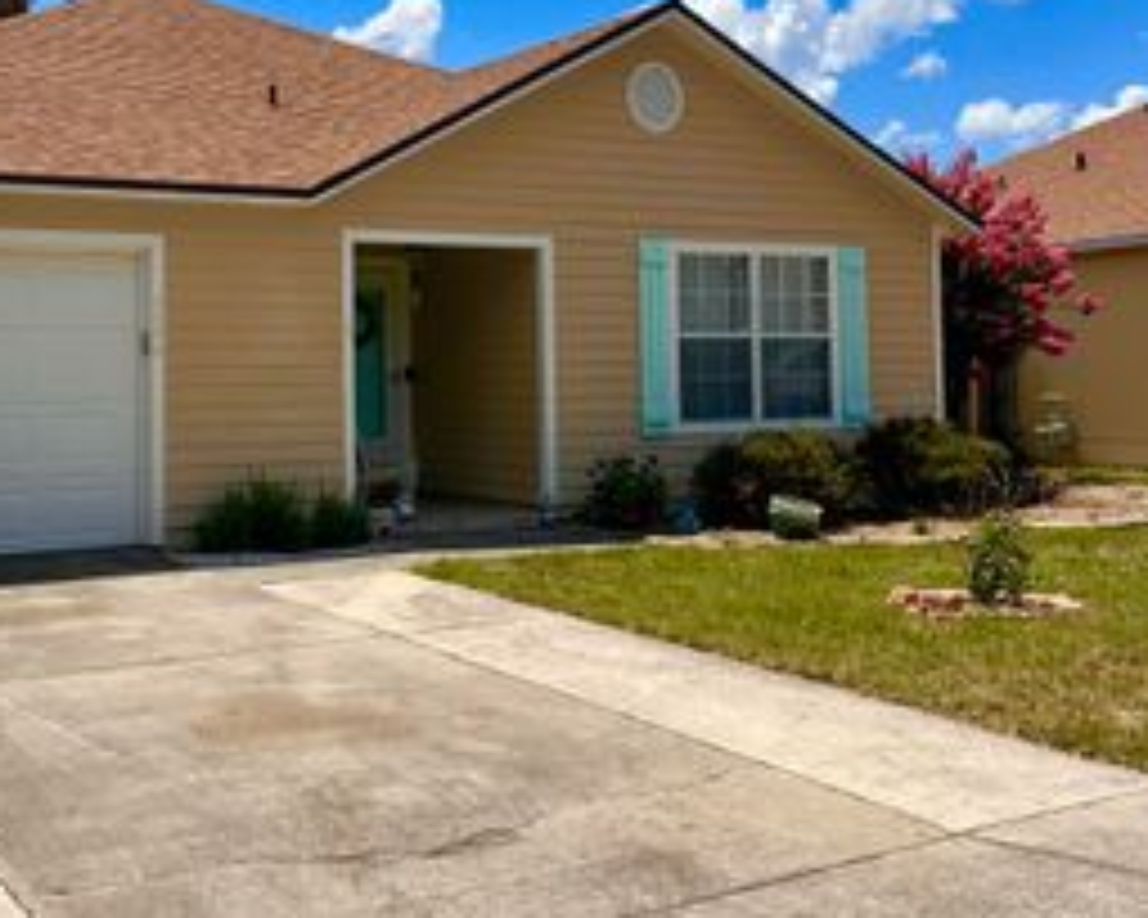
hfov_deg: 39.8
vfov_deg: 32.5
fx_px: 1563
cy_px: 299
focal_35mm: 46
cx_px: 378
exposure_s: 1/6623
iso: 80
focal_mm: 6.86
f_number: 1.78
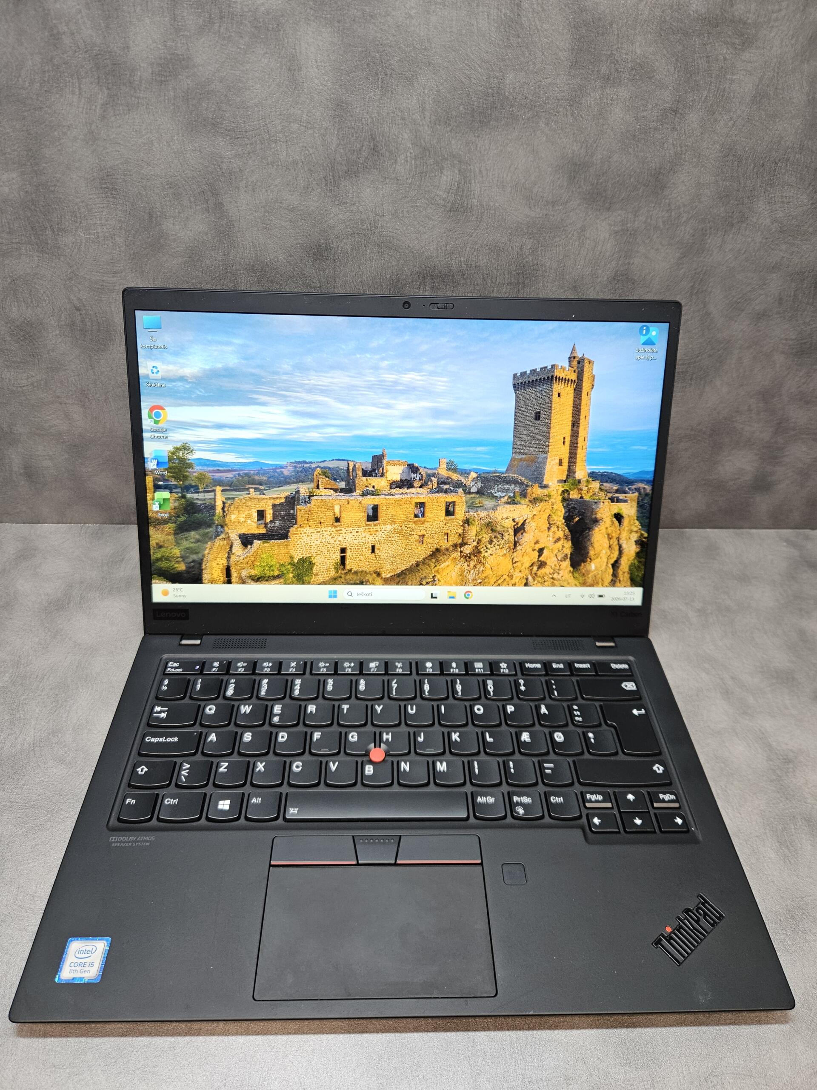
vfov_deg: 73.9
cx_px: 408
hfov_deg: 58.9
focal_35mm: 23
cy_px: 545
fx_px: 724
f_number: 1.8
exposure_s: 1/190
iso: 250
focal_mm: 5.4
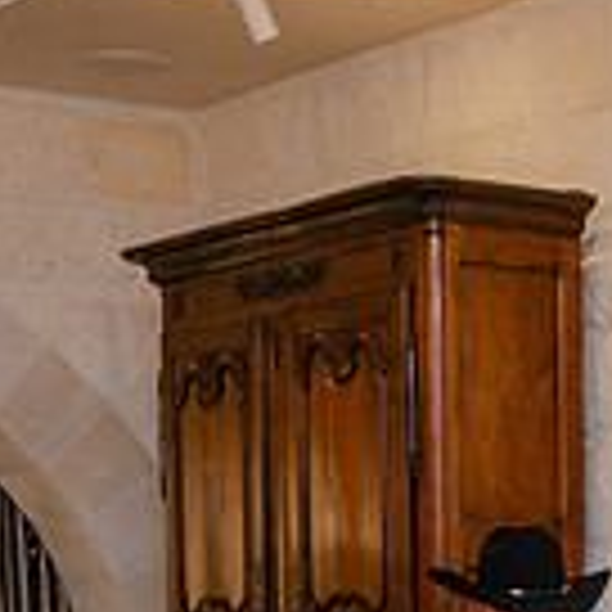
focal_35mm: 126
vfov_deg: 13.4
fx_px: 2520
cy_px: 797
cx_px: 833
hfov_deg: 13.3
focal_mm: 26
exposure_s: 1/60
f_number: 3.5
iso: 1250
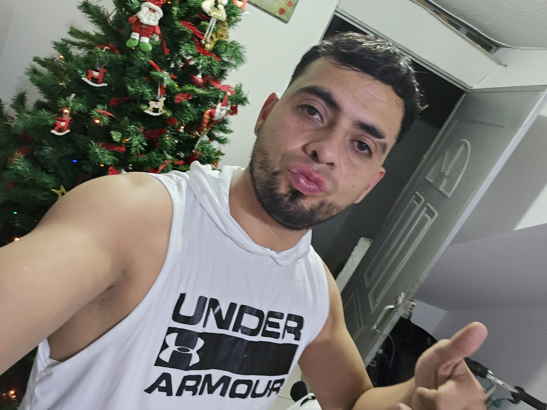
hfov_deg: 69.4
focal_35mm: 25
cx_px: 274
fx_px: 395
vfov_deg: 54.9
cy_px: 205
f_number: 2.2
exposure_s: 1/24
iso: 640
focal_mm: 3.3
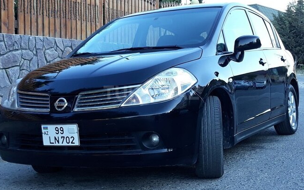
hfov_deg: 64.6
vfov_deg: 43.2
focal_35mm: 29
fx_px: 240
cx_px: 151
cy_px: 93
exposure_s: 1/194
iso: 40
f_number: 1.7
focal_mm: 3.71
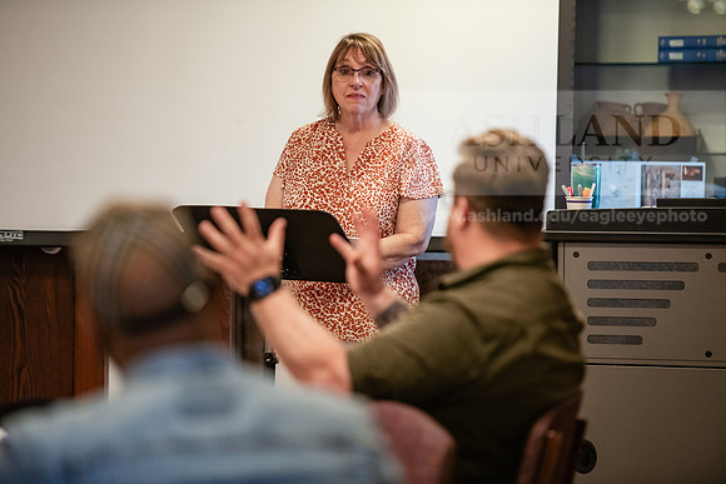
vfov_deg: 7.6
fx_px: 3631
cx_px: 363
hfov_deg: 11.4
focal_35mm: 180
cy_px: 242
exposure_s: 1/160
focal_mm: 180
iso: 800
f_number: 2.8
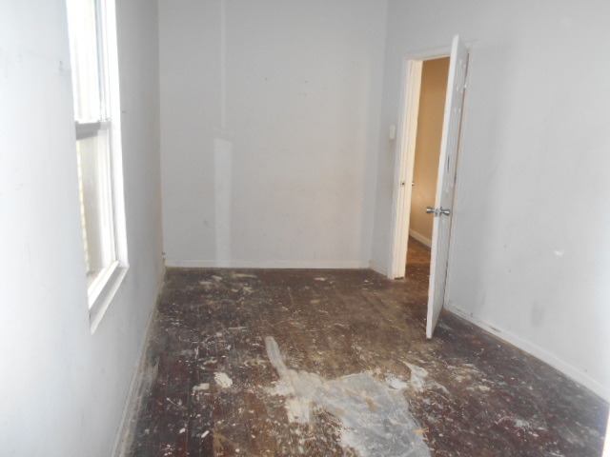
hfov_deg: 67.3
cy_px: 228
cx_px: 305
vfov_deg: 53.1
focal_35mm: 26
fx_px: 458
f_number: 3.2
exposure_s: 1/25
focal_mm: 4.6
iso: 250
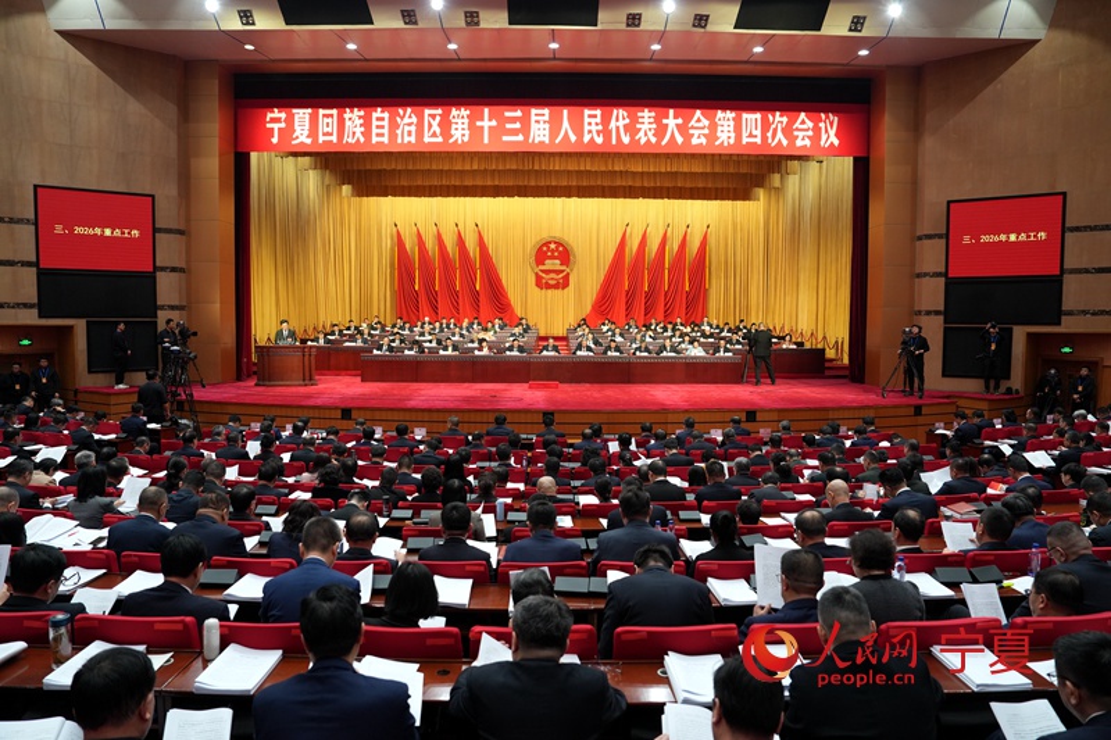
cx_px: 556
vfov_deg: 53.1
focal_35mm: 24
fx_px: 740
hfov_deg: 73.8
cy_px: 370
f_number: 3.5
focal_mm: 24
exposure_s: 1/160
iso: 1600
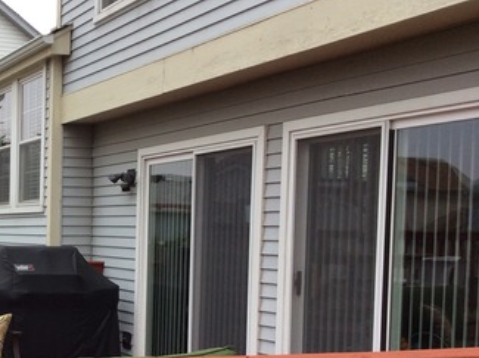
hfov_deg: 28.2
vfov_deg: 22.3
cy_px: 274
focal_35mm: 65
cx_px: 12
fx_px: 898
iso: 32
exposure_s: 1/196
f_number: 2.4
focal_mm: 3.3
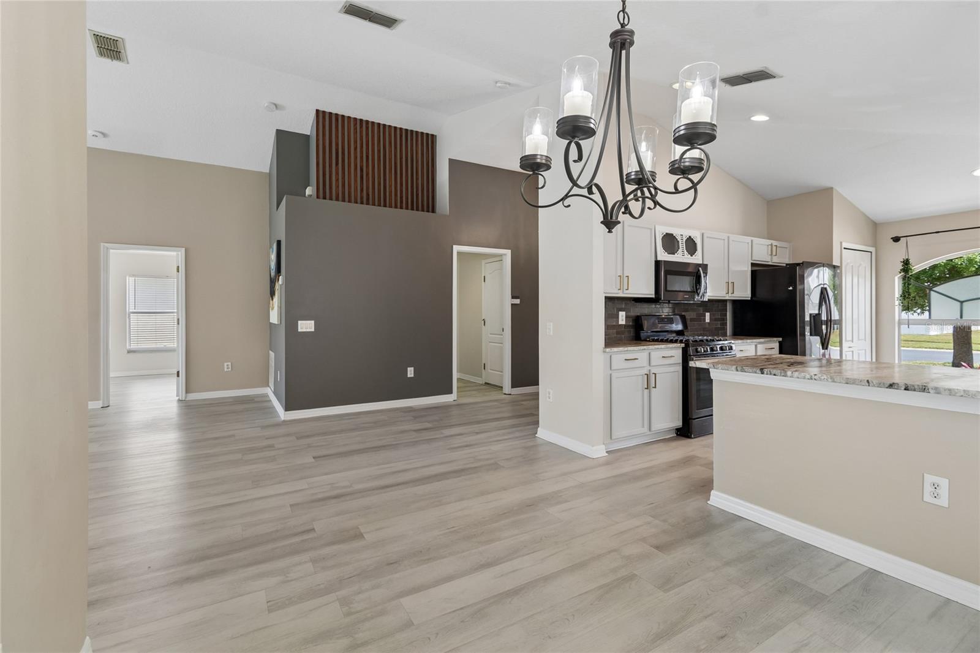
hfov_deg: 100.4
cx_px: 490
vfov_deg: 77.3
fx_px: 408
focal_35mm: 15
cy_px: 326
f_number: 7.1
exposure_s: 1/20
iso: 100
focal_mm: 10
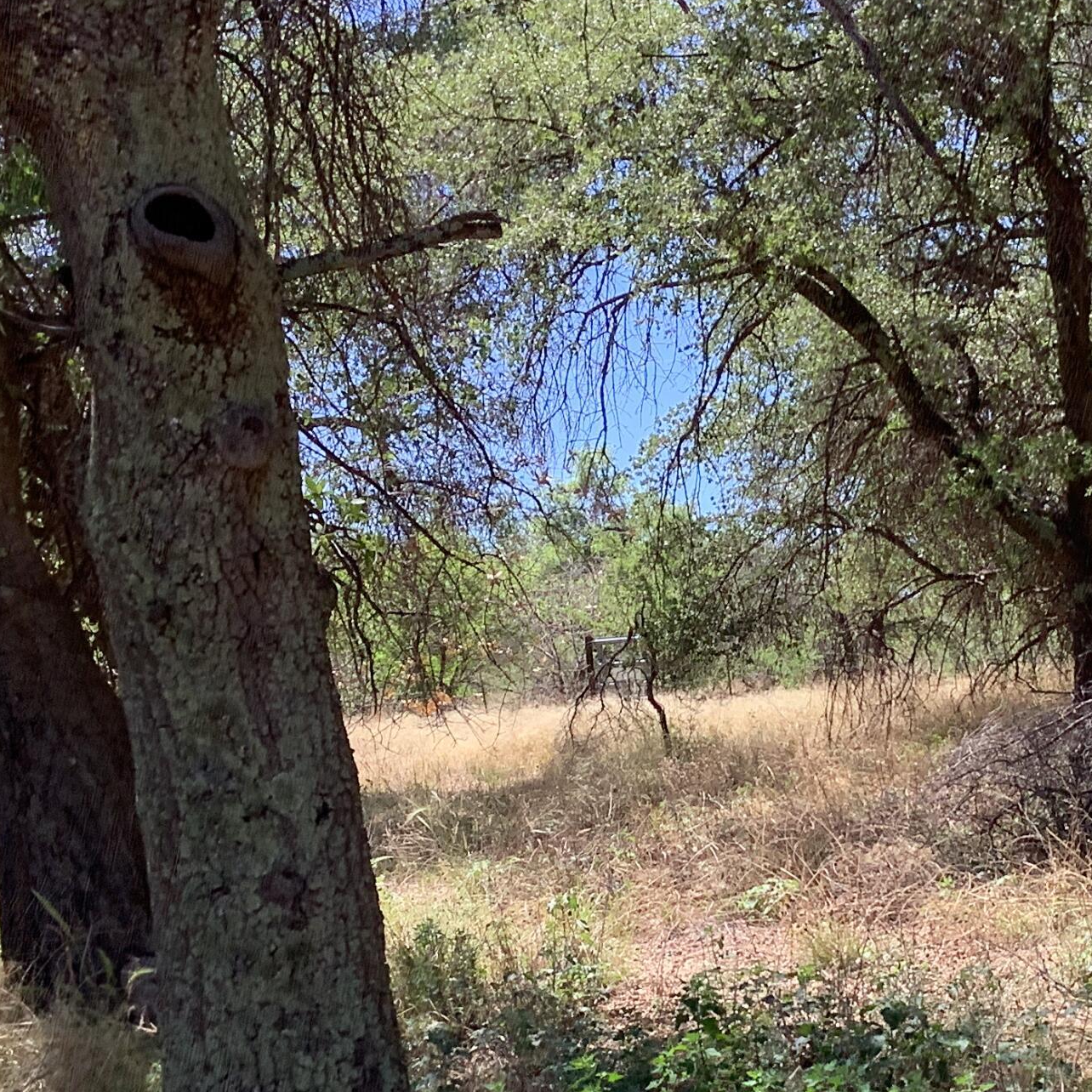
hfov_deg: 26.4
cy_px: 825
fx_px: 2284
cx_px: 863
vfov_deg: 26.5
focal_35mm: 64
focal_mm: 3.3
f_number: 2.4
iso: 25
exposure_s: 1/323
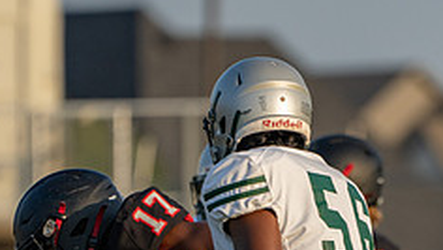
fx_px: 15501
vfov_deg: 0.9
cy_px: 347
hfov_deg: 1.6
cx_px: 370
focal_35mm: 1319
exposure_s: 1/1250
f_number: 5.6
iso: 320
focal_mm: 400
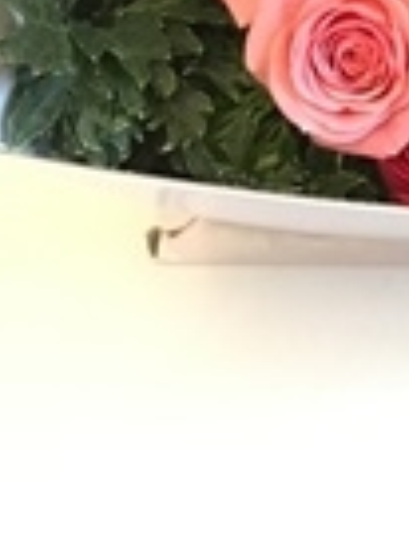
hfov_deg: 13.8
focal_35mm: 101
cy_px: -186
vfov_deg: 18.0
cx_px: 584
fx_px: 1596
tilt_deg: -53.6
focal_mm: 4.15
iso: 320
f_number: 2.2
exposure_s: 1/17
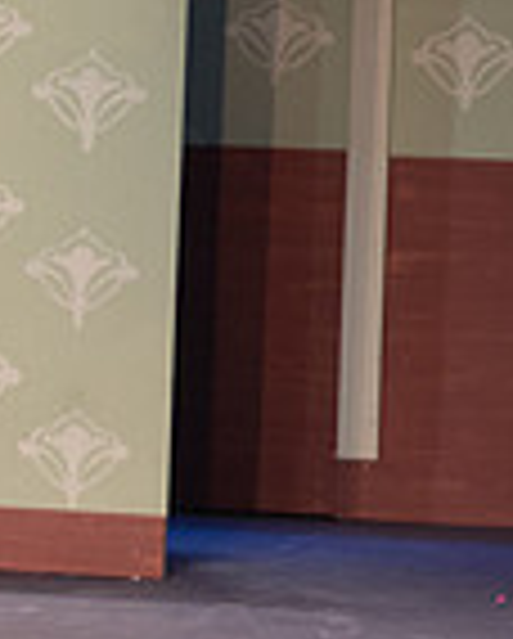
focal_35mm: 1032
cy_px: 144
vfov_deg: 1.9
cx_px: -765
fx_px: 19544
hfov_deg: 1.5
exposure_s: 1/160
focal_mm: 270
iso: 2000
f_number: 6.3
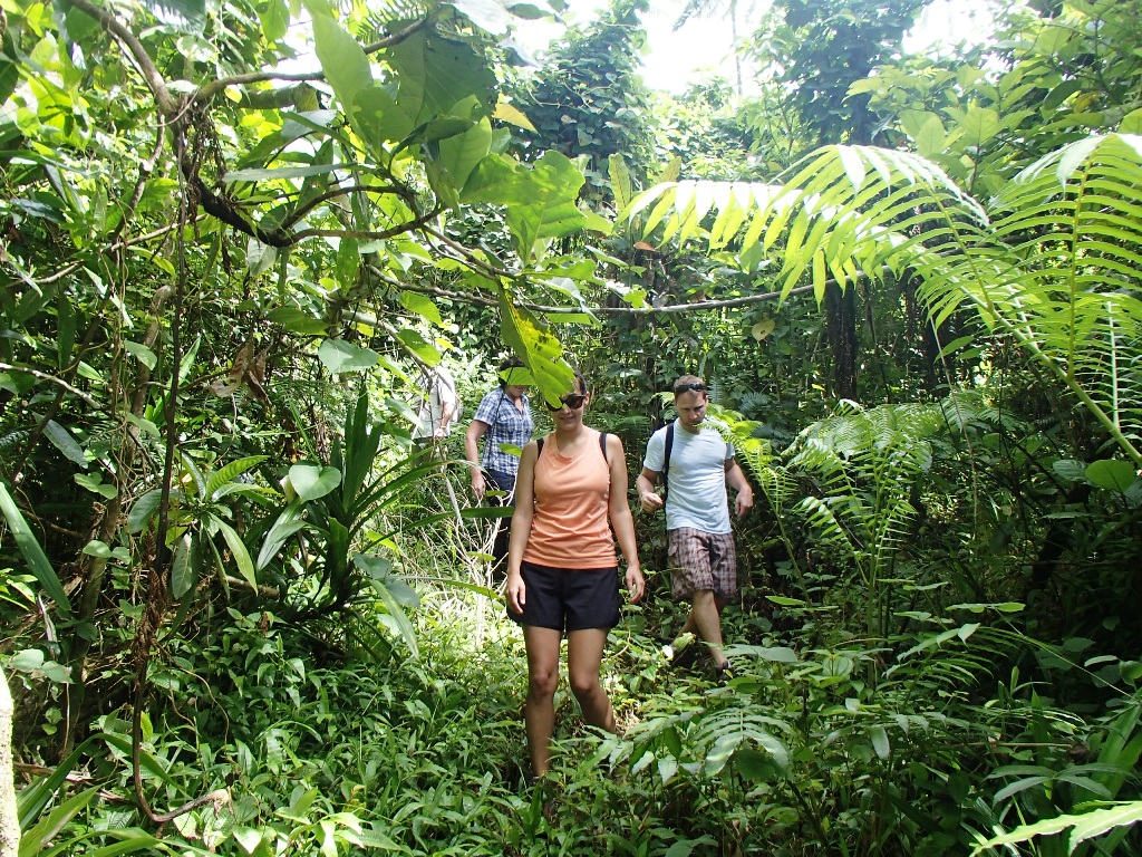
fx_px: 924
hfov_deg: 63.4
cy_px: 428
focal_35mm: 28
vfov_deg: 49.7
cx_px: 571
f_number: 3.9
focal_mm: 5
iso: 100
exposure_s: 1/160
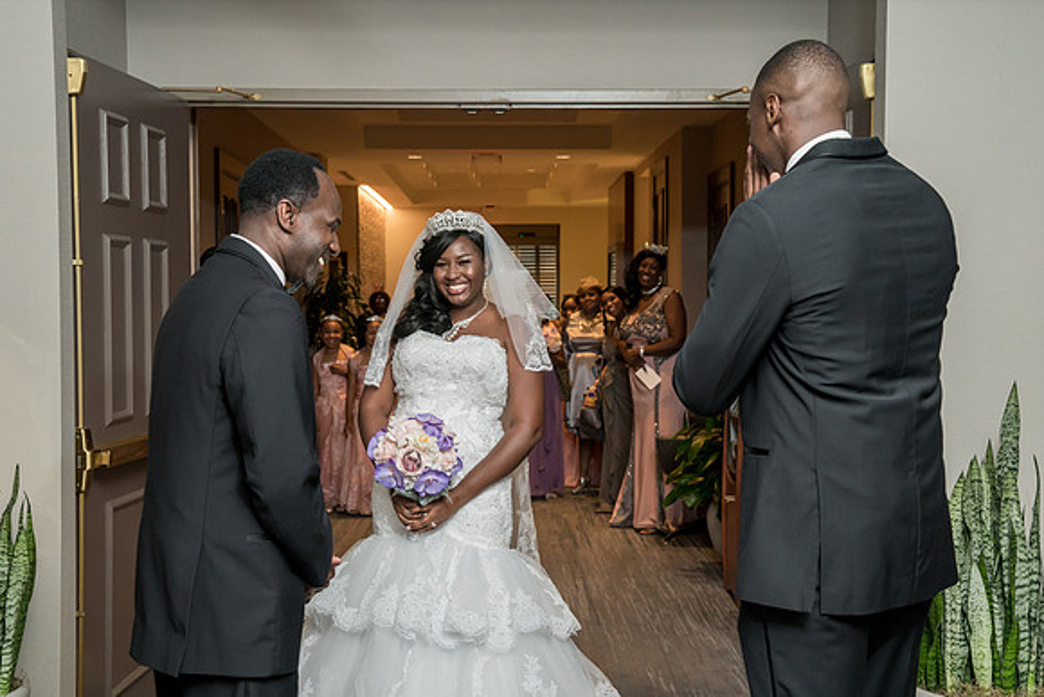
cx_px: 522
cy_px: 348
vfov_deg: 27.3
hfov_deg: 40.1
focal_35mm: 49
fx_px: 1432
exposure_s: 1/200
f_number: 7.1
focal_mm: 49
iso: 2000
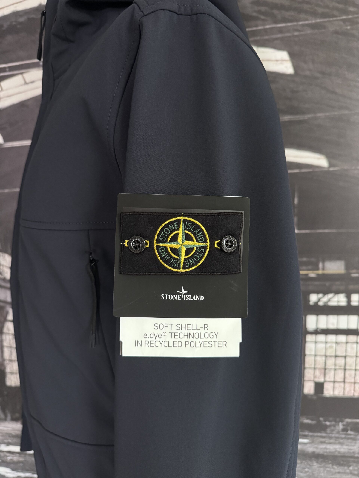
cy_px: 239
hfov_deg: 56.8
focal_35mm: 24
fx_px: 332
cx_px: 180
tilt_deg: -11.2
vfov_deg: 71.6
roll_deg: +2.2
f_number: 1.78
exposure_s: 1/60
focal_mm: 6.76
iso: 400
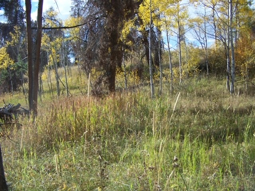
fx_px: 280
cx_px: 128
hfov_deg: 49.0
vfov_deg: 37.7
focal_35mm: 38
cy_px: 96
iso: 80
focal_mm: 6.3
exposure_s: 1/750
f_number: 2.8
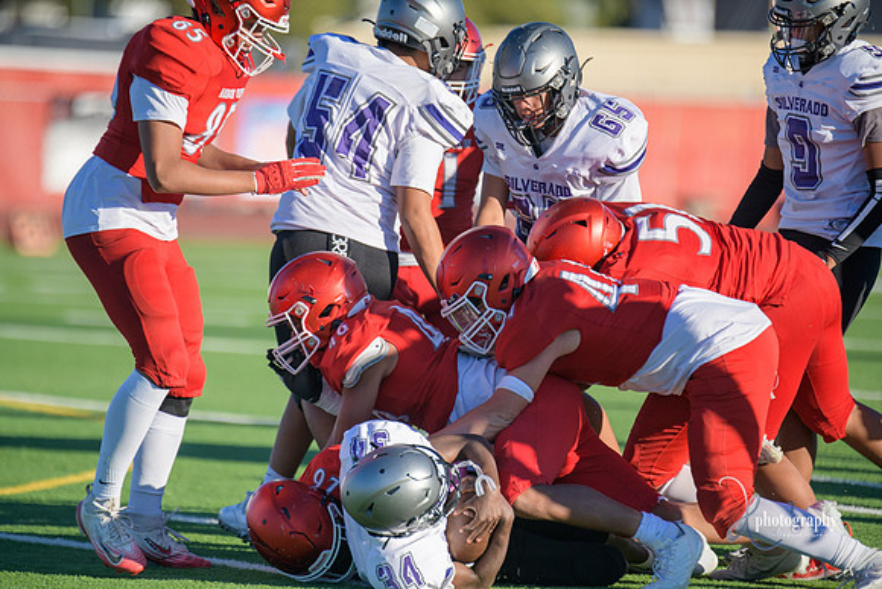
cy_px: 294
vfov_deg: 4.6
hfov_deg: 6.9
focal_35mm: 300
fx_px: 7351
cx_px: 441
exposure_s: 1/6400
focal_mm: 300
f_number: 2.8
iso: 400
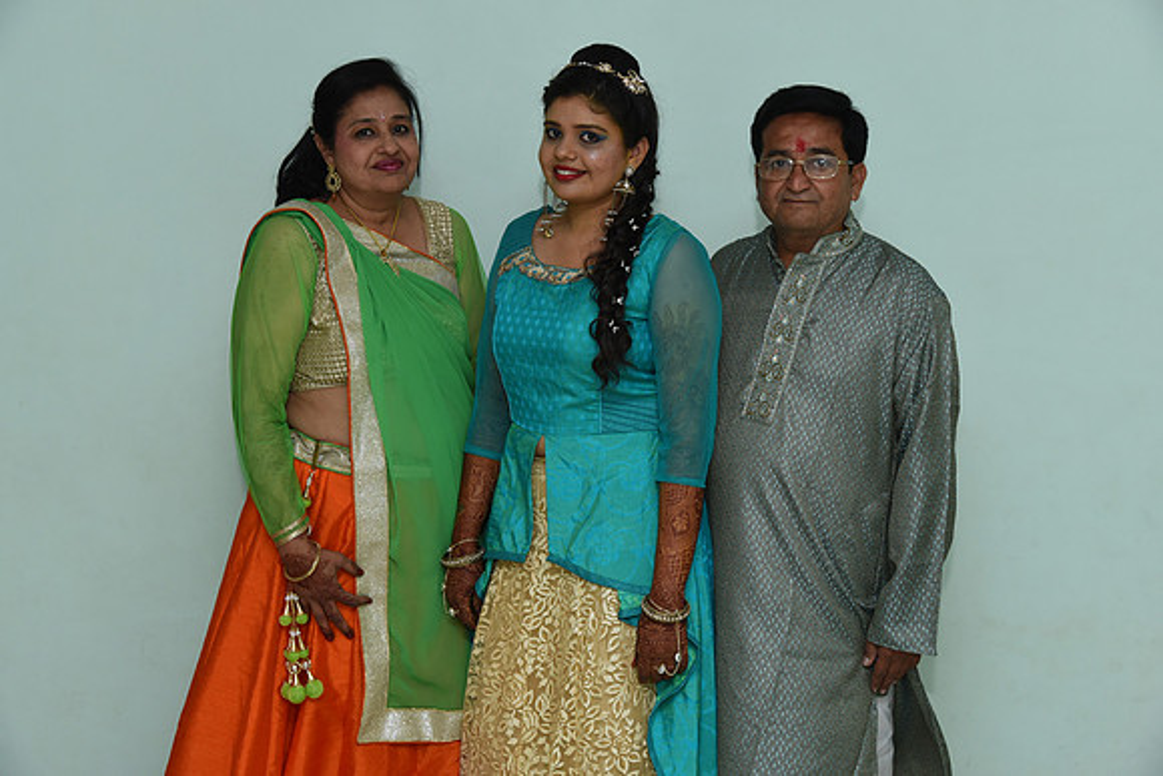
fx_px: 1680
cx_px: 582
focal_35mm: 52
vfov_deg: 26.0
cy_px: 388
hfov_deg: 38.2
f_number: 5.6
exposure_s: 1/160
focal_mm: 52
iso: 1250
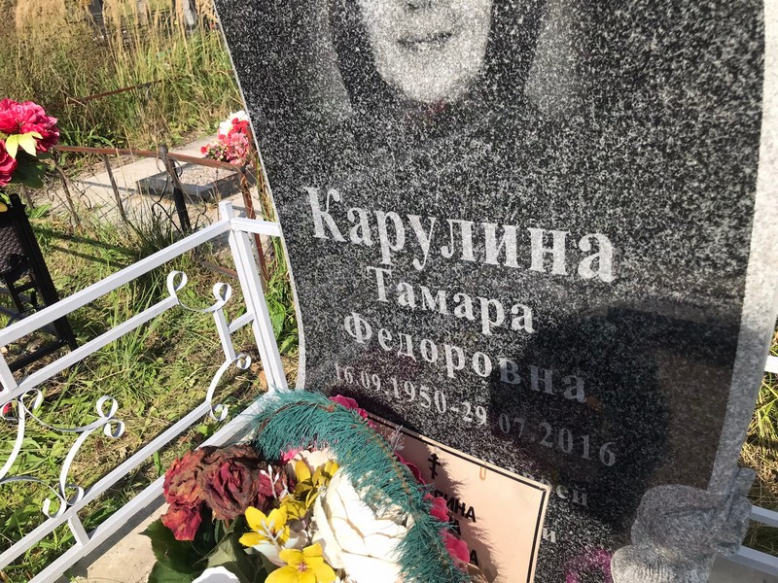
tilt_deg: -26.6
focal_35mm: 28
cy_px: 292
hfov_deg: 63.4
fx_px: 629
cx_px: 389
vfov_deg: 49.7
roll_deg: +8.6
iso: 20
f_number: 1.8
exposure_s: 1/2336
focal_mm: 3.99
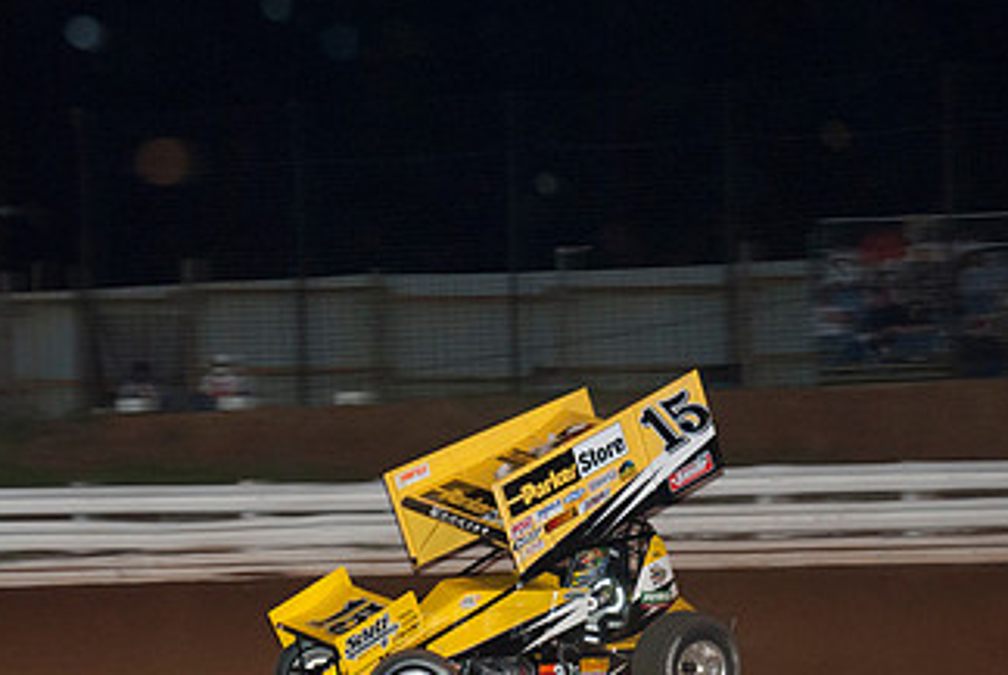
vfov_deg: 13.4
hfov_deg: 20.0
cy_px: 507
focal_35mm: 102
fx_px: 2860
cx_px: 460
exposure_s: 1/160
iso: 250
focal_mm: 38
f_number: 4.5
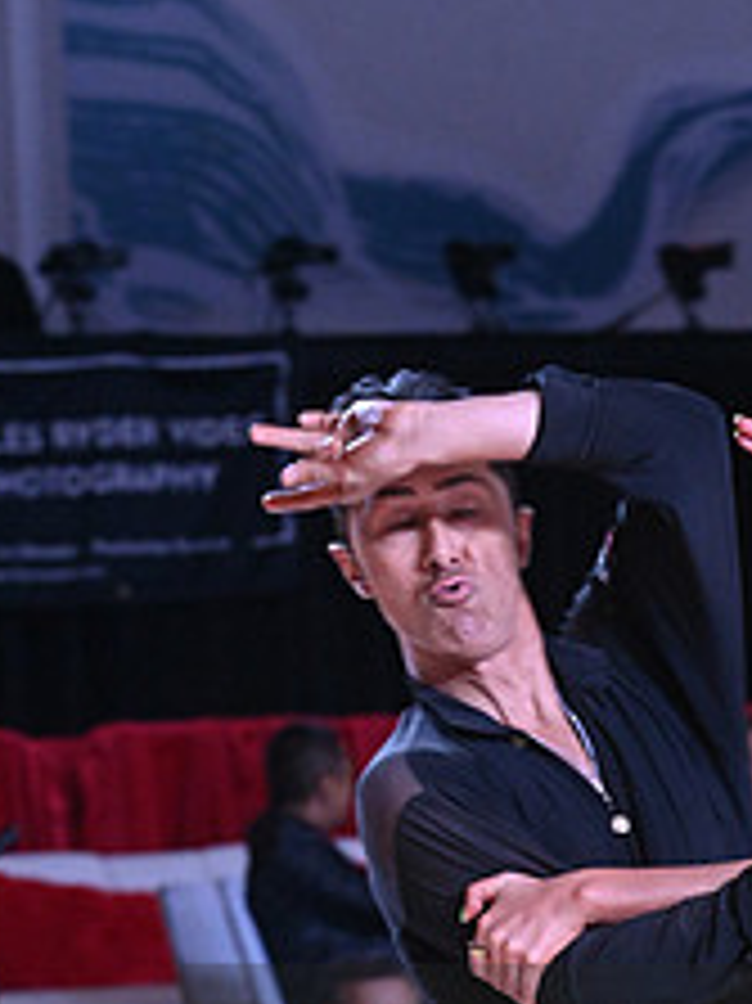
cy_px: 1117
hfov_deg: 3.7
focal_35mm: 401
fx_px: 11626
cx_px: 804
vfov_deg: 4.9
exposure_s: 1/400
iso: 4000
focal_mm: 160
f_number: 8
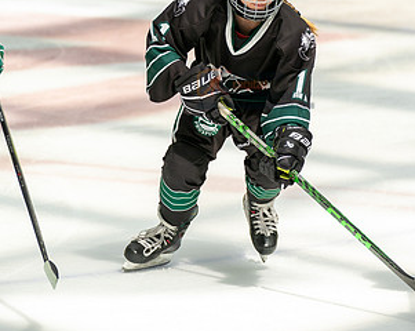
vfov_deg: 4.0
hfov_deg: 5.0
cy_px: 83
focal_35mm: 390
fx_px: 4784
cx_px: 239
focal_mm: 186
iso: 1600
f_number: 3.5
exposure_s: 1/4000
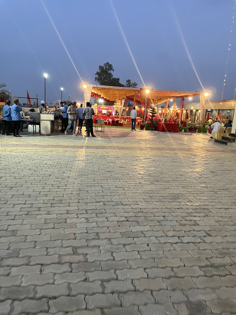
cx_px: 118
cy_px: 158
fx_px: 236
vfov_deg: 67.3
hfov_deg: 53.1
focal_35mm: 26
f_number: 1.6
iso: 160
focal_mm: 4.2
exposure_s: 1/51
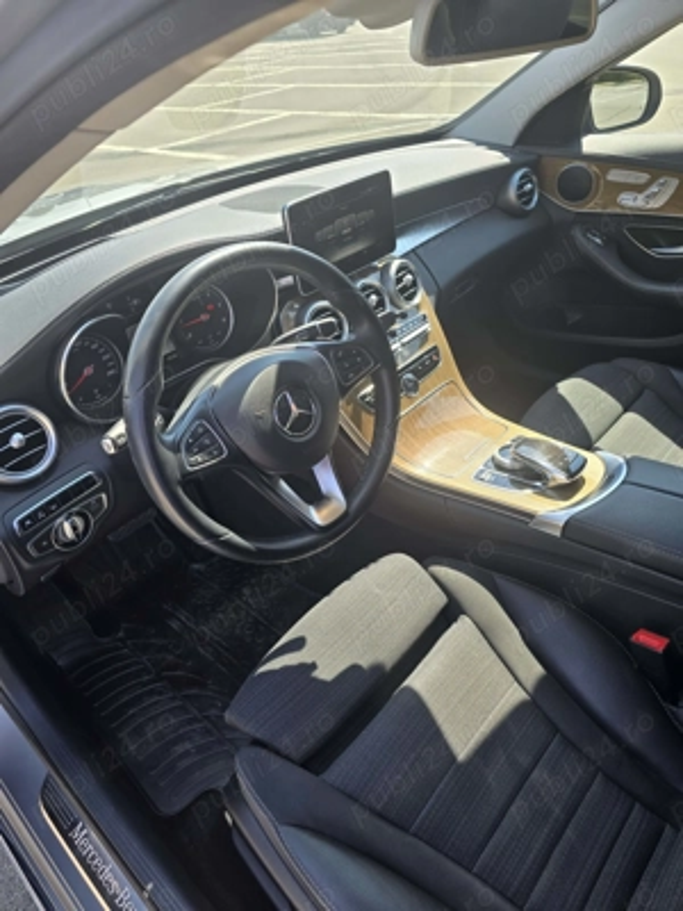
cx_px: 342
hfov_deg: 58.9
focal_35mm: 23
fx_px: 605
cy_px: 456
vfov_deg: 73.9
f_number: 1.7
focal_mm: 6.3
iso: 12
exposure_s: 1/180
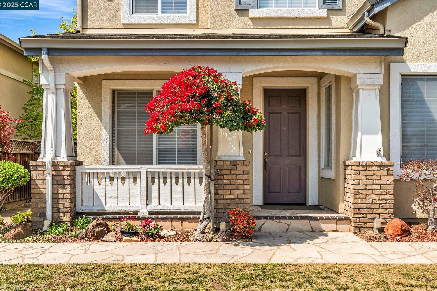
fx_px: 449
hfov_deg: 51.9
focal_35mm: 37
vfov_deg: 35.9
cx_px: 220
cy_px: 149
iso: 100
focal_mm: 24
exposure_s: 1/320
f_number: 5.6
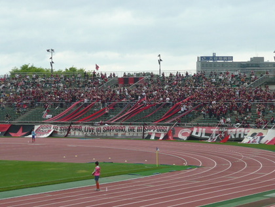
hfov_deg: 18.4
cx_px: 138
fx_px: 850
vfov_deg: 13.8
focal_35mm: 107
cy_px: 104
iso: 100
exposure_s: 1/250
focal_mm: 11.1
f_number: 3.9
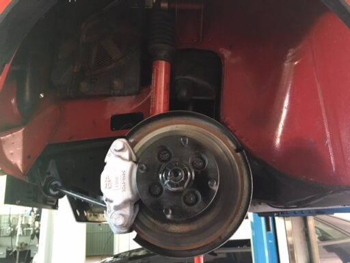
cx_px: 175
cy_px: 132
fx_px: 293
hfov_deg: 61.6
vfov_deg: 48.3
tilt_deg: +17.4
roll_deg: +1.3
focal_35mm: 29
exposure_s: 1/17
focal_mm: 4.15
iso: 250
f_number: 2.2
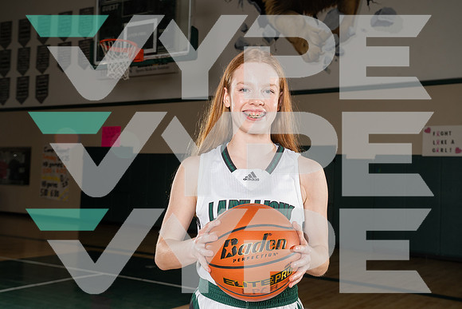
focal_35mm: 42
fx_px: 539
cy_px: 154
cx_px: 231
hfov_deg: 46.4
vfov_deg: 31.9
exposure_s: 1/250
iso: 320
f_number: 7.1
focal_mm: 42
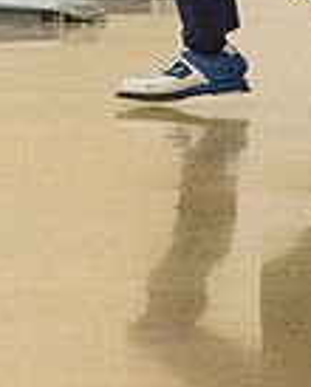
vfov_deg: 3.9
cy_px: -150
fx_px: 5602
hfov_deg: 3.2
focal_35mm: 488
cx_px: 178
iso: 10000
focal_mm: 82
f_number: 4.5
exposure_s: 1/1250
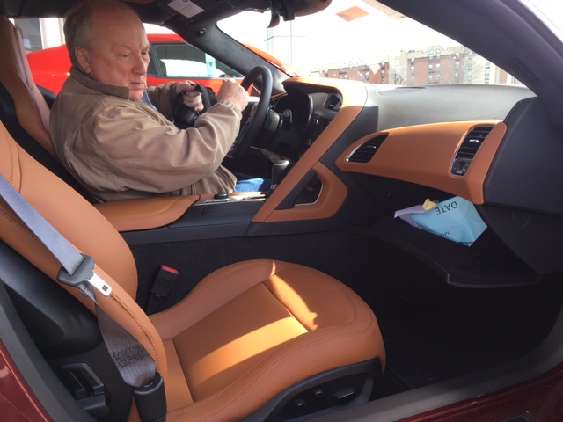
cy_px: 211
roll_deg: +2.8
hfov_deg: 61.7
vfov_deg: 48.2
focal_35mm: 29
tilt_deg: -11.0
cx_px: 282
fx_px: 472
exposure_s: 1/125
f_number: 2.2
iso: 25
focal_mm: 4.15
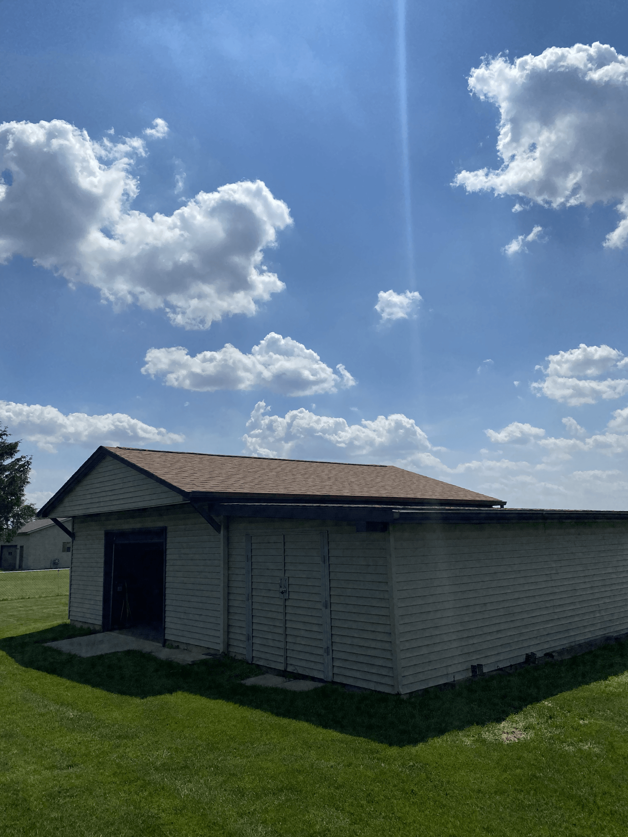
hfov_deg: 53.1
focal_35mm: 26
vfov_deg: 67.3
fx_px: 629
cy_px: 418
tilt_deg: +12.8
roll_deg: +1.0
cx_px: 314
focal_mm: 4.25
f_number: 1.8
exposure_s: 1/8197
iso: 32
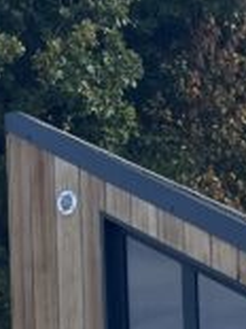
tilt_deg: +3.2
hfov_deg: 8.0
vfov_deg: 10.6
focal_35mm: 172
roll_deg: +2.2
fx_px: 1632
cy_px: 641
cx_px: 581
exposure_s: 1/2309
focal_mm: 5.1
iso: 50
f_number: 1.6
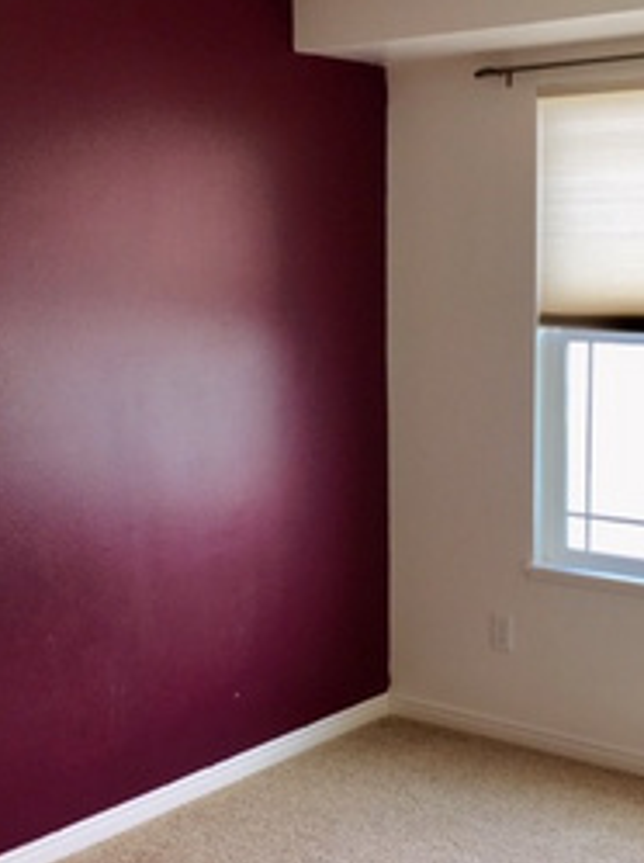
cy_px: 406
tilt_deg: -6.8
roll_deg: -0.2
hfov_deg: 25.9
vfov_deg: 34.4
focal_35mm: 56
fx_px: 1393
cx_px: 412
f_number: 2.2
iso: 25
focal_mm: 4.15
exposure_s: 1/60
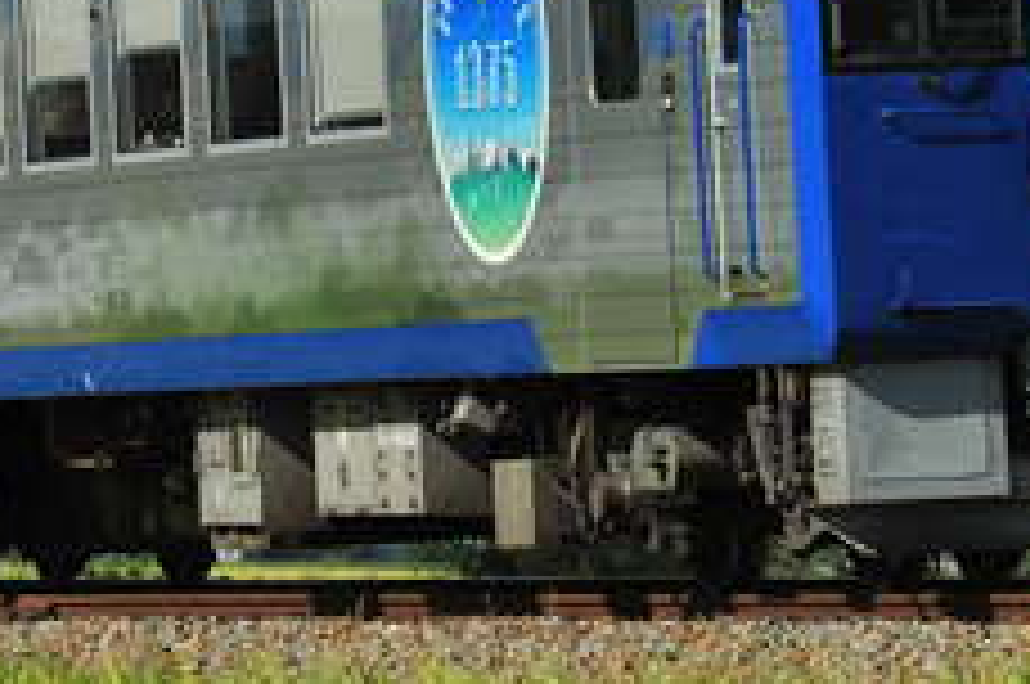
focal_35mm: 525
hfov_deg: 3.9
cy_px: -202
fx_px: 15000
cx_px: 90
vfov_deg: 2.6
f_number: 10
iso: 400
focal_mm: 150
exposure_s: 1/1000
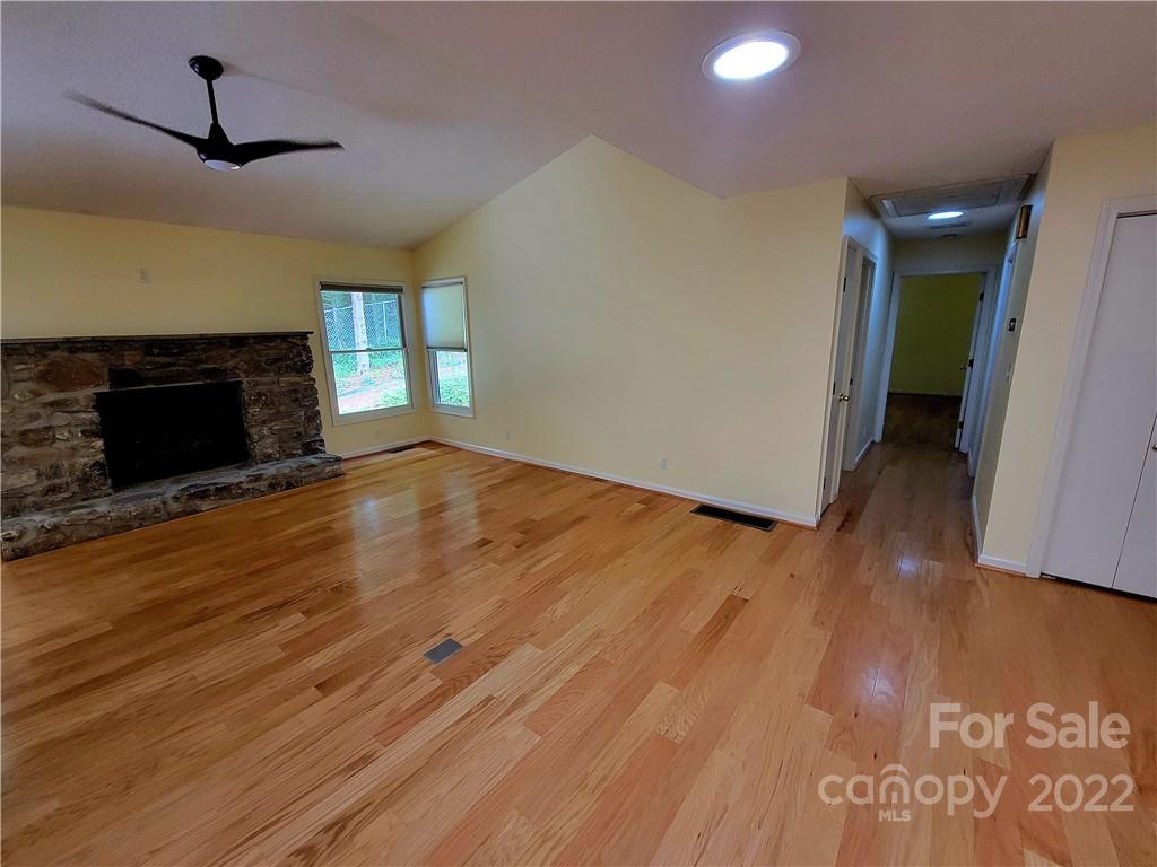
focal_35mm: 13
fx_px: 435
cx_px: 578
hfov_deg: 106.2
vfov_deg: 89.9
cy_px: 434
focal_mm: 2.2
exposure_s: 1/30
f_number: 2.2
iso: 400
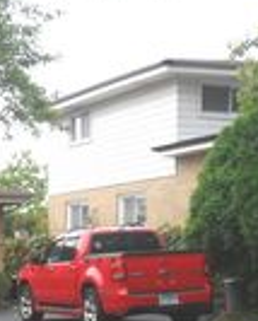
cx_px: -157
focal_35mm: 117
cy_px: 300
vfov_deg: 16.2
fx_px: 1113
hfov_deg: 12.4
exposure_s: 1/180
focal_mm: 5.7
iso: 100
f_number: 3.7
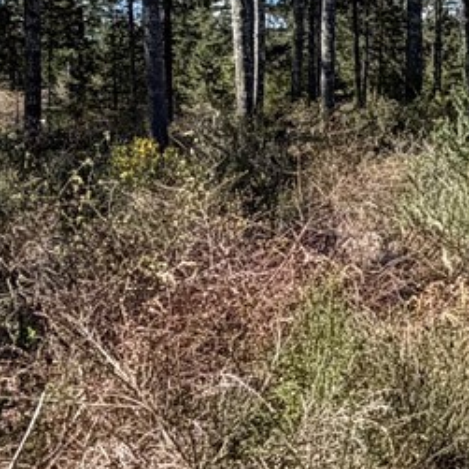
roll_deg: -0.8
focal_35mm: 79
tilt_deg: -3.6
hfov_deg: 19.5
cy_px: 194
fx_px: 1211
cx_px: 676
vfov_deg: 21.9
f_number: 2.2
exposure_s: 1/619
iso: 40
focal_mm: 2.22
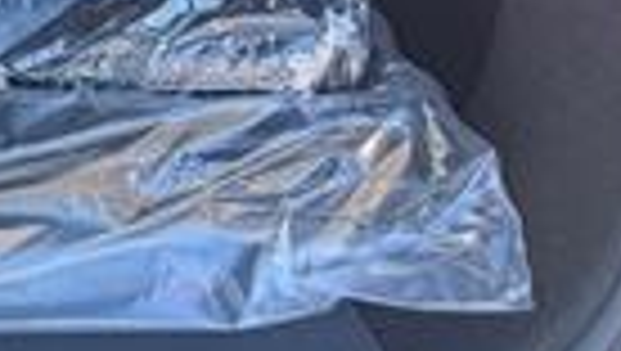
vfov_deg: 9.2
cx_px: -549
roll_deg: -0.5
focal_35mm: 121
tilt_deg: -13.8
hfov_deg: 15.0
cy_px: -454
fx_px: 1995
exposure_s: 1/121
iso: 80
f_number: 1.78
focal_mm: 6.76
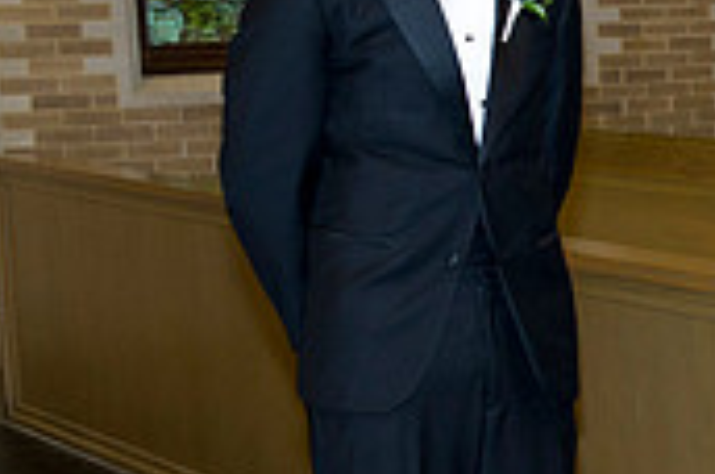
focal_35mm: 135
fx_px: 2676
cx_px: 1027
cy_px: 328
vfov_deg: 10.1
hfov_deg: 14.3
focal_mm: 40
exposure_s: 1/60
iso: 1250
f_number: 4.5
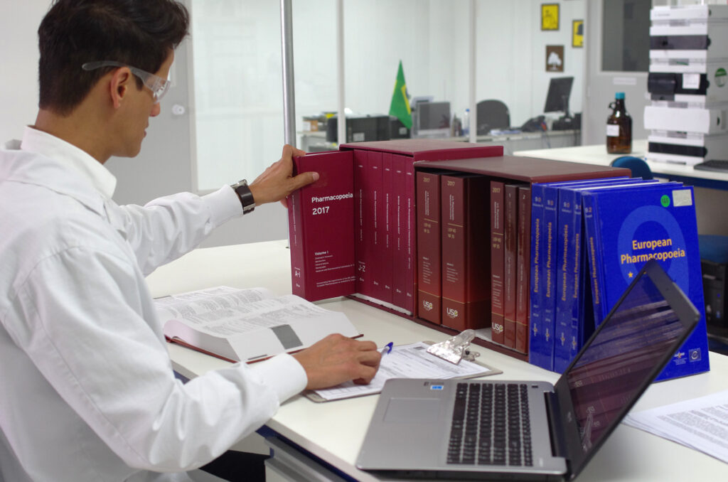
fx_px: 1049
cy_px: 241
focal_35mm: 52
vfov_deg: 25.9
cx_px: 364
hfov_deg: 38.3
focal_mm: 35
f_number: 4
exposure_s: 1/125
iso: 800
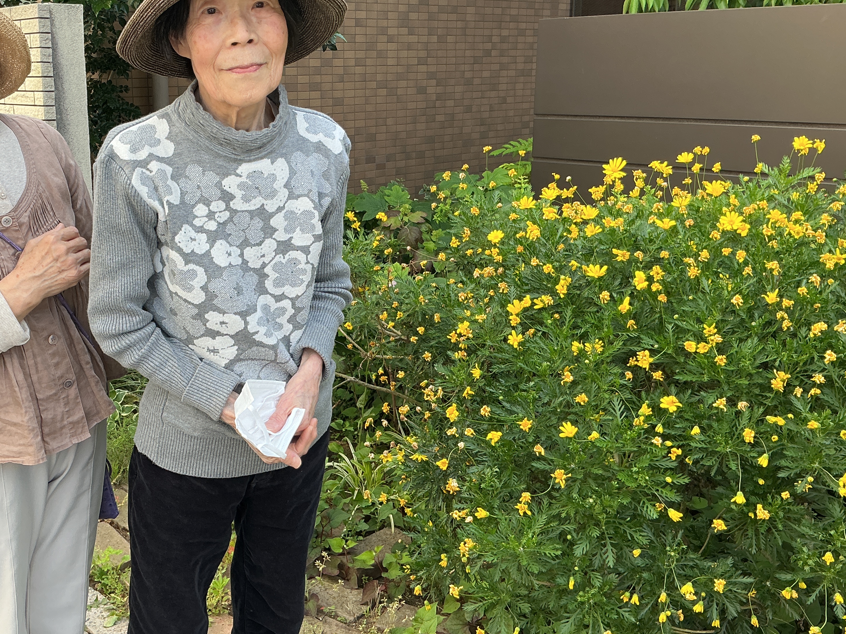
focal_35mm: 40
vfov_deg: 35.9
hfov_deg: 46.1
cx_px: 280
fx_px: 978
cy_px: 276
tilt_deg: -12.2
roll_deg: +1.3
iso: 25
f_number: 1.8
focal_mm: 3
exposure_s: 1/257
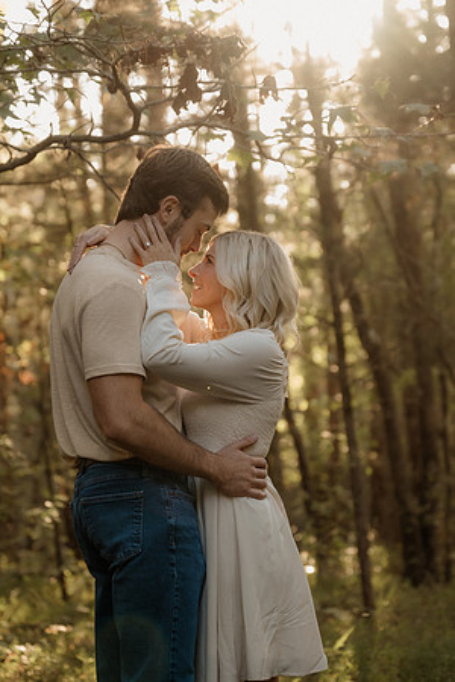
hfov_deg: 13.0
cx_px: 228
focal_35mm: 105
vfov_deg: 19.5
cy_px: 341
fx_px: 1990
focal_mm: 70
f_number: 2.8
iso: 500
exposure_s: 1/100
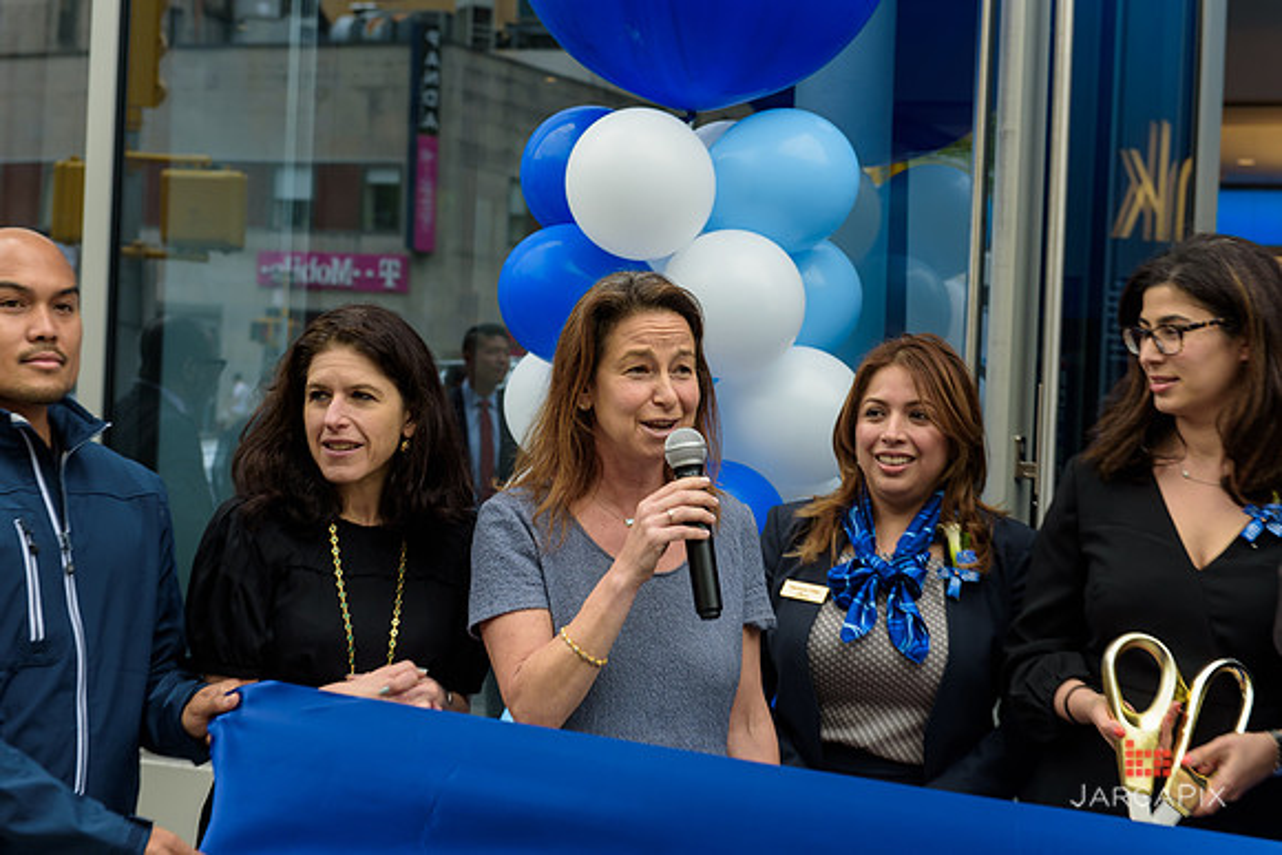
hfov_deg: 28.8
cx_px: 641
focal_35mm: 70
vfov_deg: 19.5
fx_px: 2493
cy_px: 428
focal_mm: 70
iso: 200
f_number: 5
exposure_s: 1/250
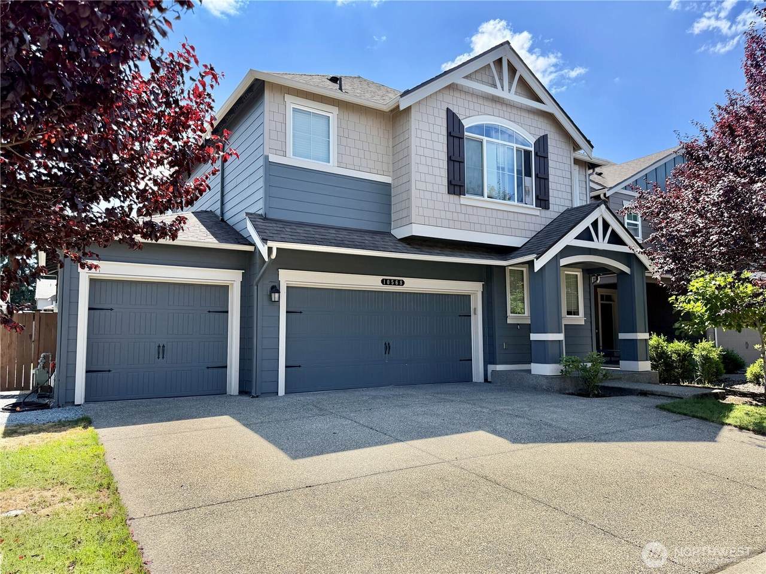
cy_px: 287
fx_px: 531
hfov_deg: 71.6
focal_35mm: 24
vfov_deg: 56.8
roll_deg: +0.6
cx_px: 383
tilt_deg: +5.2
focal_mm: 6.76
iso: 80
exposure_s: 1/2299
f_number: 1.78
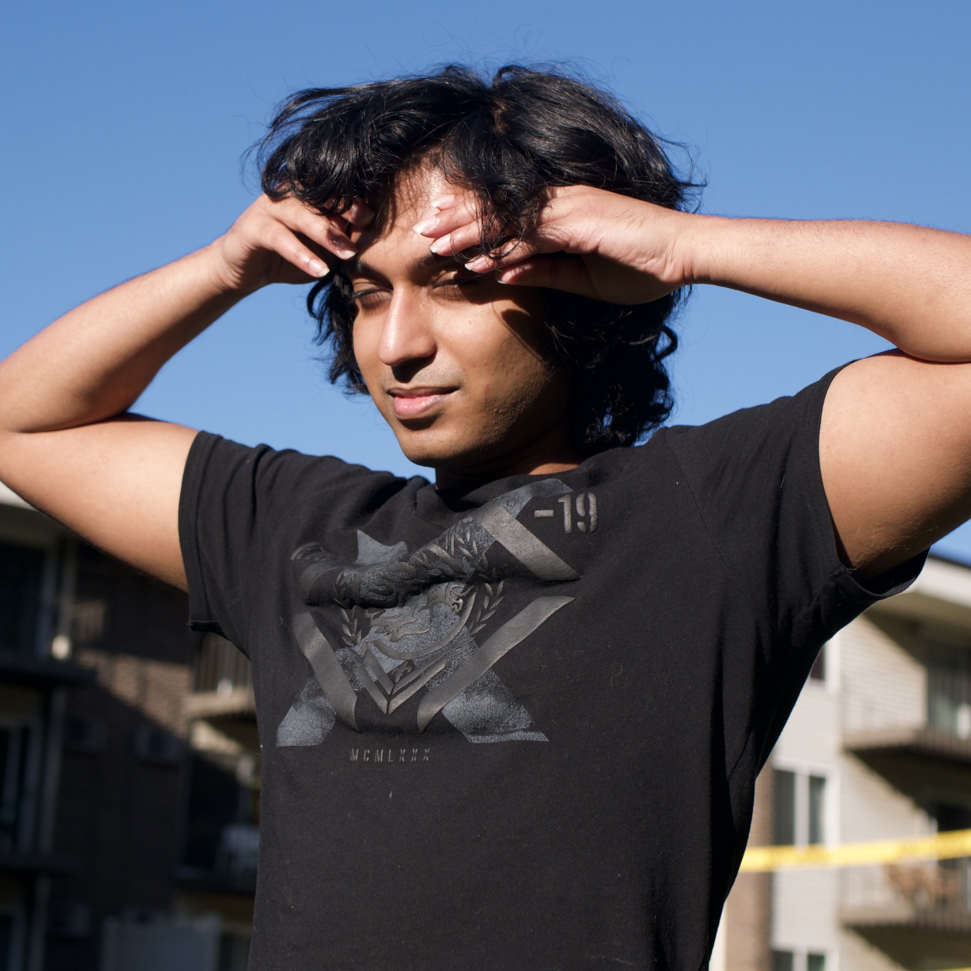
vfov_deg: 24.7
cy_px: 487
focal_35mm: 70
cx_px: 424
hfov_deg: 24.6
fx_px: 2221
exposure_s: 1/3200
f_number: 2.8
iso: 250
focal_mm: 25
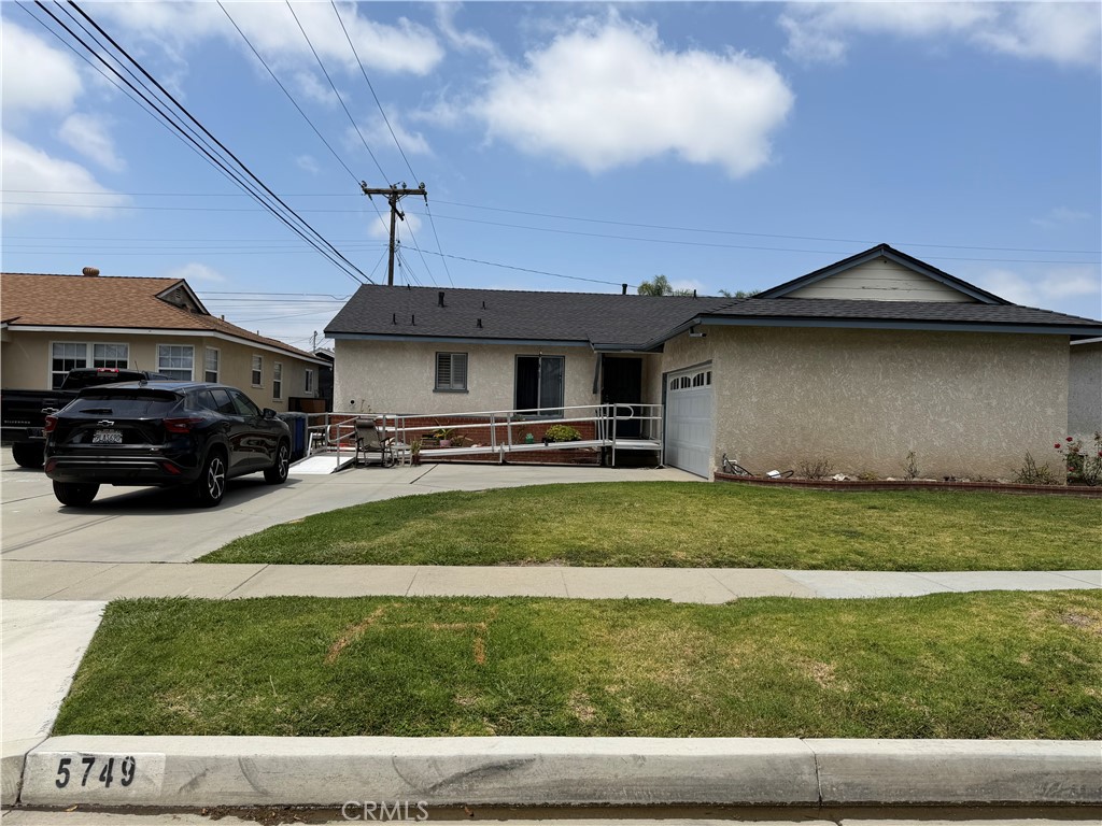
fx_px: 764
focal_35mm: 24
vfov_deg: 56.8
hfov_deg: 71.6
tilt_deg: +0.0
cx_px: 551
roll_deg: -1.9
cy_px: 413
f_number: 1.78
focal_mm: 6.76
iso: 80
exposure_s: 1/6711
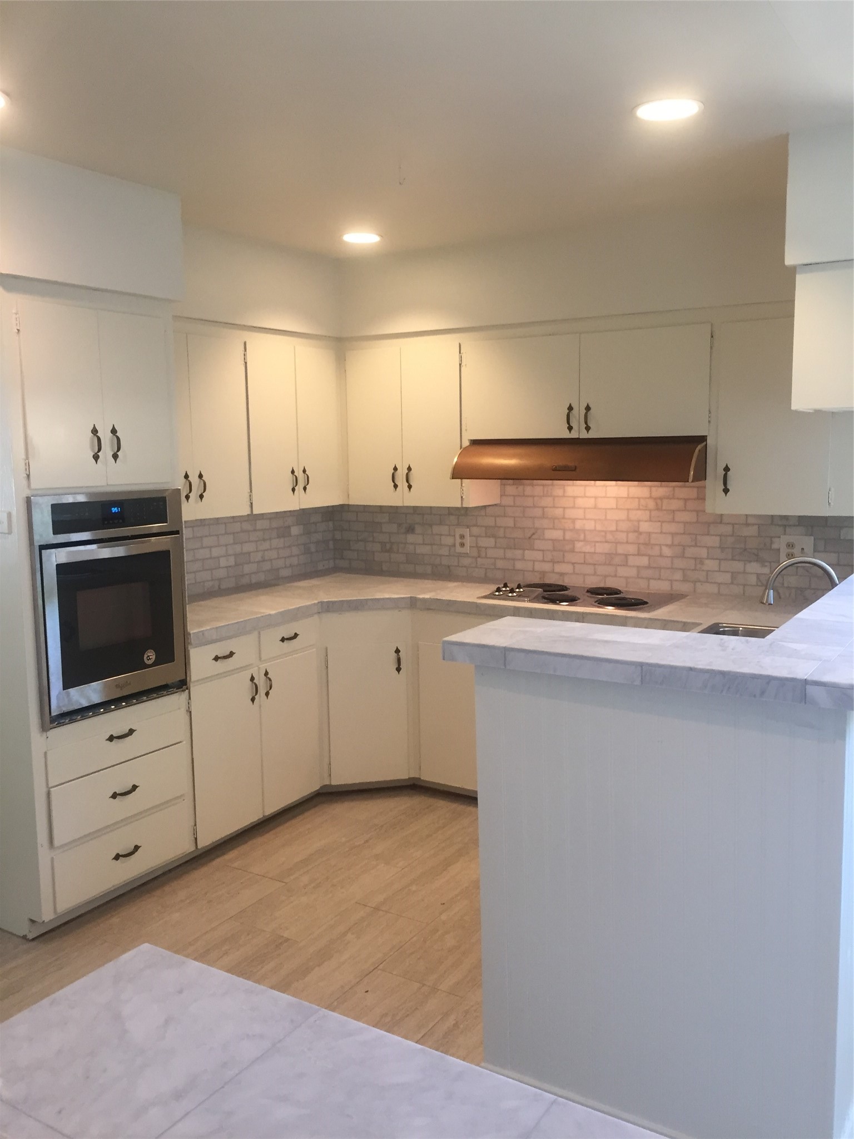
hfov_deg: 48.2
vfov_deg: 61.7
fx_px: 954
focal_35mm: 29
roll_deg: +0.4
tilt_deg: -7.4
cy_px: 570
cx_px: 427
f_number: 2.2
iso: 100
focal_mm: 4.15
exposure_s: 1/30
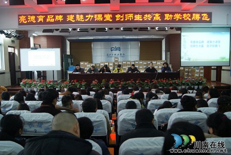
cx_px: 116
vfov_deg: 40.0
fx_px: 212
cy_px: 78
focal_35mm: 33
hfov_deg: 57.2
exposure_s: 1/13
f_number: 4
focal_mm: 22
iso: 400
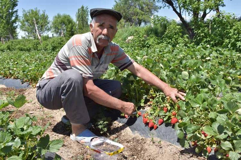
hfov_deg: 55.1
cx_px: 120
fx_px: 231
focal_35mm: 34
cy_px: 80
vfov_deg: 38.3
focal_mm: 23
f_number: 8
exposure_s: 1/500
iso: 250
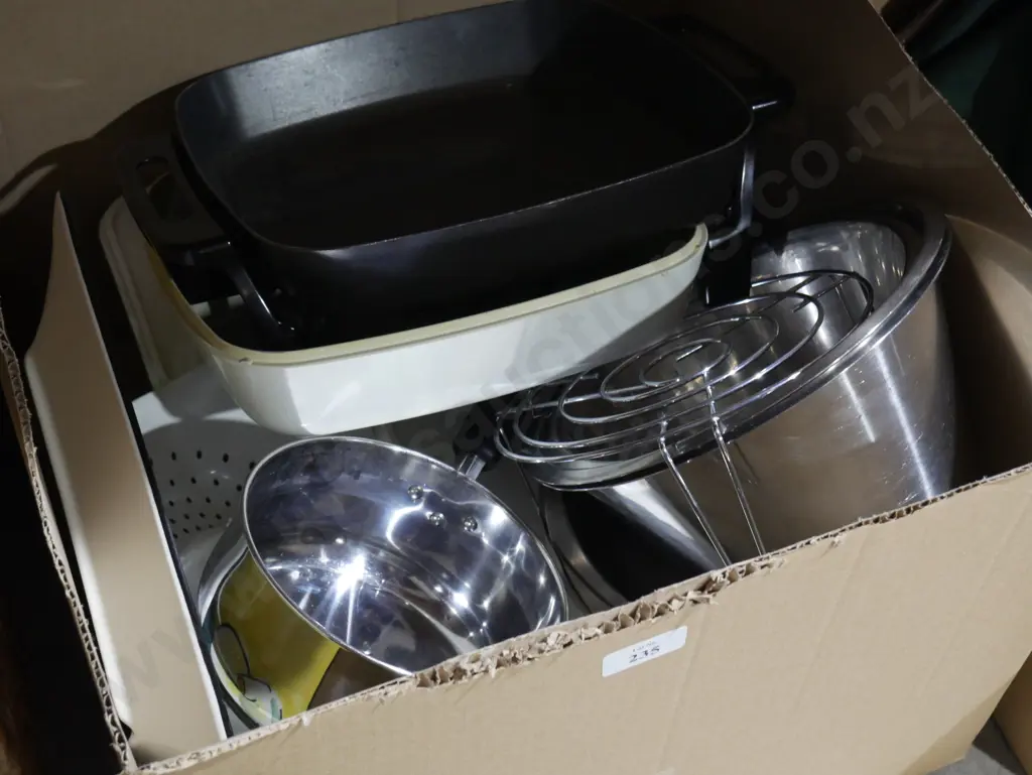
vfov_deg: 24.4
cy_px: 388
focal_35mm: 60
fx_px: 1790
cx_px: 516
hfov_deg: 32.2
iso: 1600
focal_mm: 30
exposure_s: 1/60
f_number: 5.4
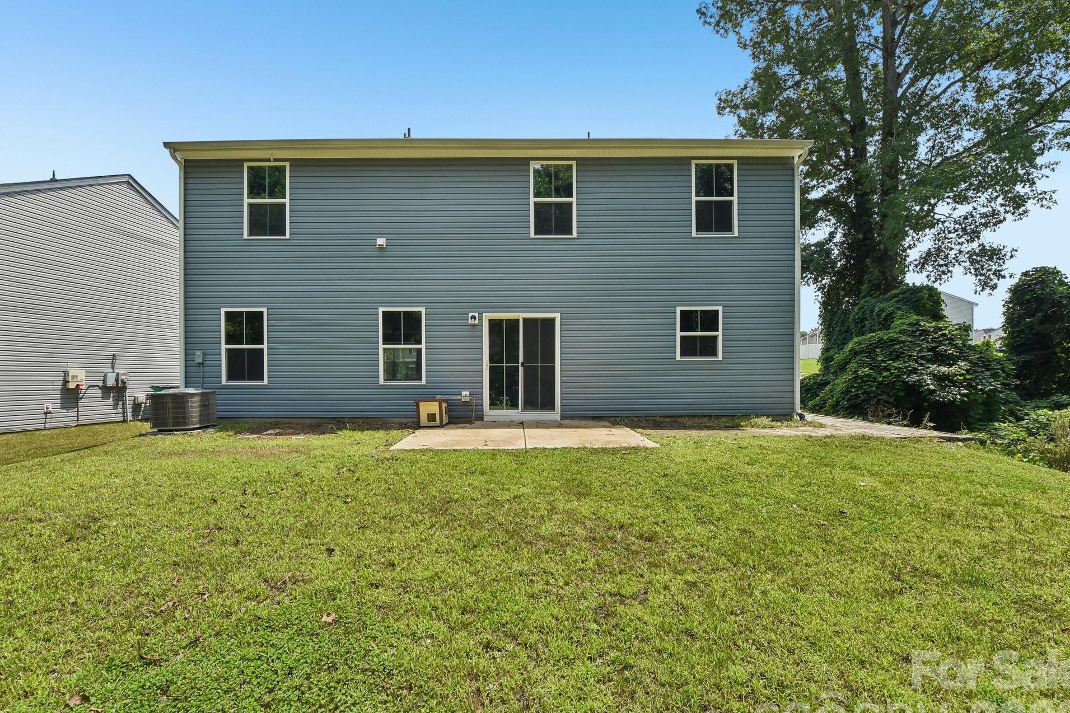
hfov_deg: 100.4
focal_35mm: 15
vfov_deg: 77.2
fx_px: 446
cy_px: 378
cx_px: 517
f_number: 11
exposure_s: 1/250
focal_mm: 14
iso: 200
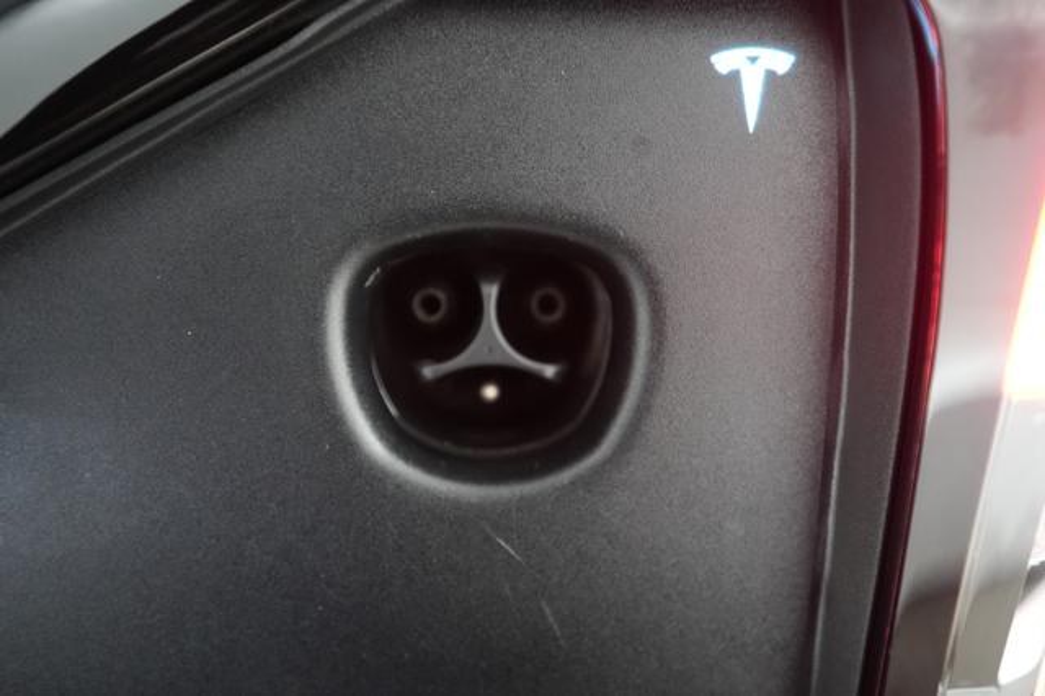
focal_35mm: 28
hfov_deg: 65.5
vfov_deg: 46.4
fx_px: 812
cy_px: 348
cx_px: 522
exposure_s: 1/60
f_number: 2.8
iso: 8000
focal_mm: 28
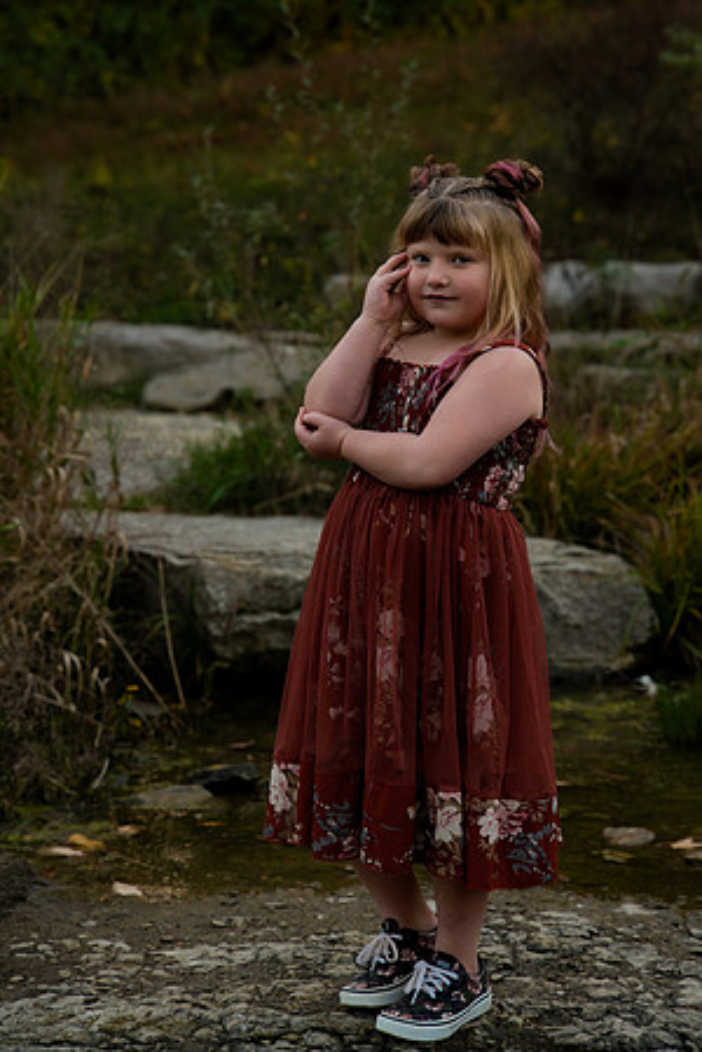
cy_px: 526
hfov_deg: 18.2
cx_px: 351
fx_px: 2194
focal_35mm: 75
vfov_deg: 27.0
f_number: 5
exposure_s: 1/200
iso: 640
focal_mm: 75
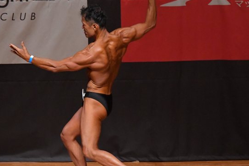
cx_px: 97
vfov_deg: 3.4
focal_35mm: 406
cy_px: 102
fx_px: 2806
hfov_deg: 5.1
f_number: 5.6
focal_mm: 190
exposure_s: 1/400
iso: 8000
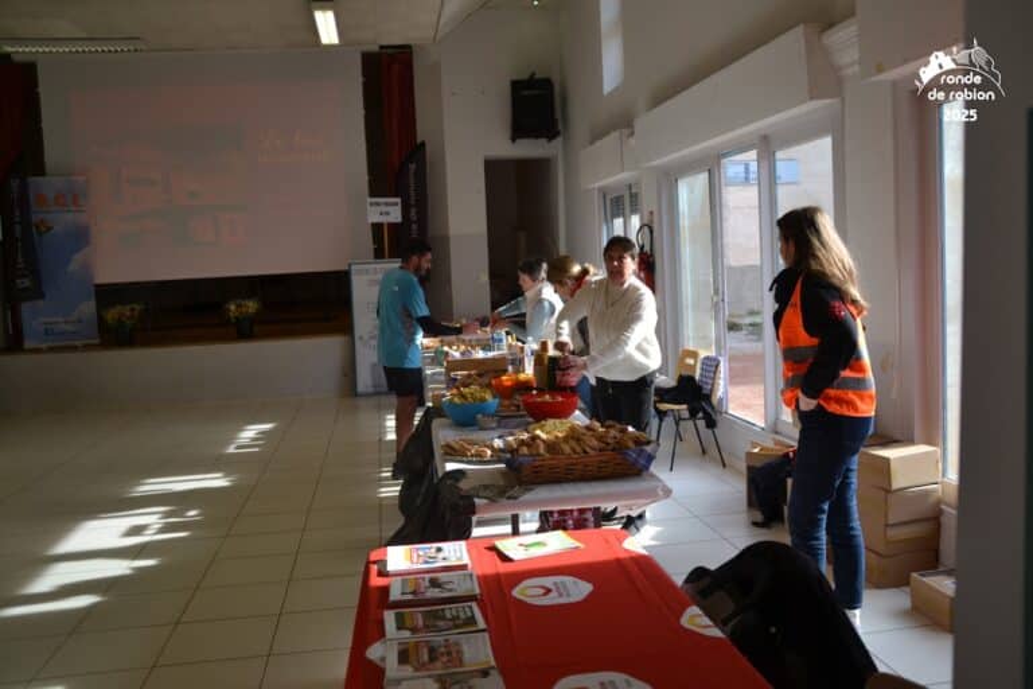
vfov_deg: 40.0
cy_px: 344
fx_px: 947
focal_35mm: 33
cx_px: 516
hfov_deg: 57.2
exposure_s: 1/500
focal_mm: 22
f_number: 3.5
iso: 400
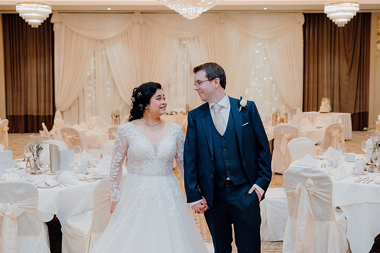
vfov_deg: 32.2
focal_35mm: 42
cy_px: 126
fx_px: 439
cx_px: 190
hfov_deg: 46.8
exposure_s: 1/160
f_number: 3.5
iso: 3200
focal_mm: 40
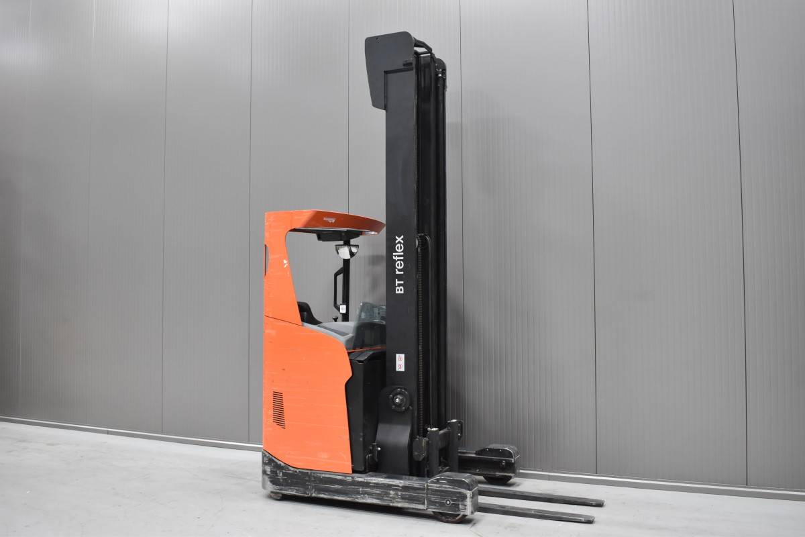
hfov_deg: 57.2
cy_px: 268
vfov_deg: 40.0
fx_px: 738
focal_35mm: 33
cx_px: 402
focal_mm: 22
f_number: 5
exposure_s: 1/40
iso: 1250
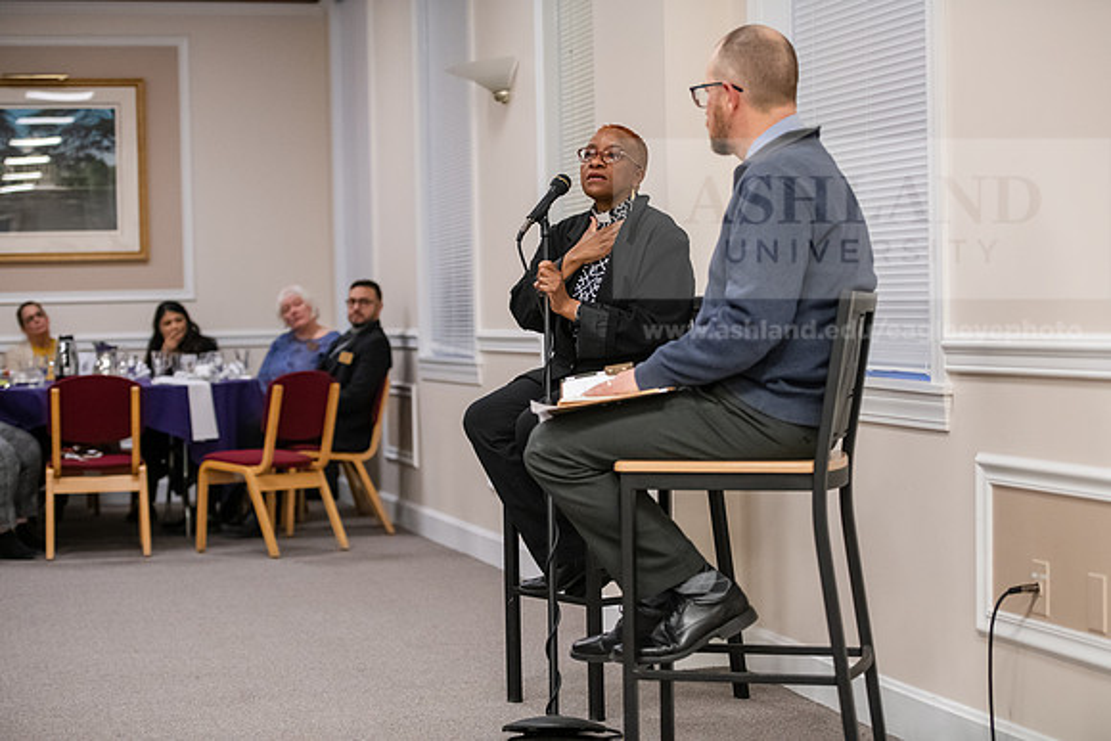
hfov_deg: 28.8
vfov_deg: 19.5
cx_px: 556
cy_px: 370
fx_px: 2161
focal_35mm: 70
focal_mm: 70
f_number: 2.8
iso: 4000
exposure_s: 1/200
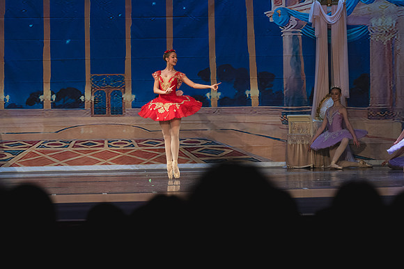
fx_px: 2052
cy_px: 134
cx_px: 202
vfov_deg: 7.5
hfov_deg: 11.2
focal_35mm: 183
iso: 1800
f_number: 4
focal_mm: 122
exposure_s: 1/320
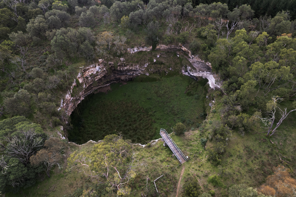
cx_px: 148
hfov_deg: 78.6
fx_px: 181
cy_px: 98
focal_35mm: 22
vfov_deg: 57.2
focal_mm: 8.38
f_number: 2.8
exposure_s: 1/25
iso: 100
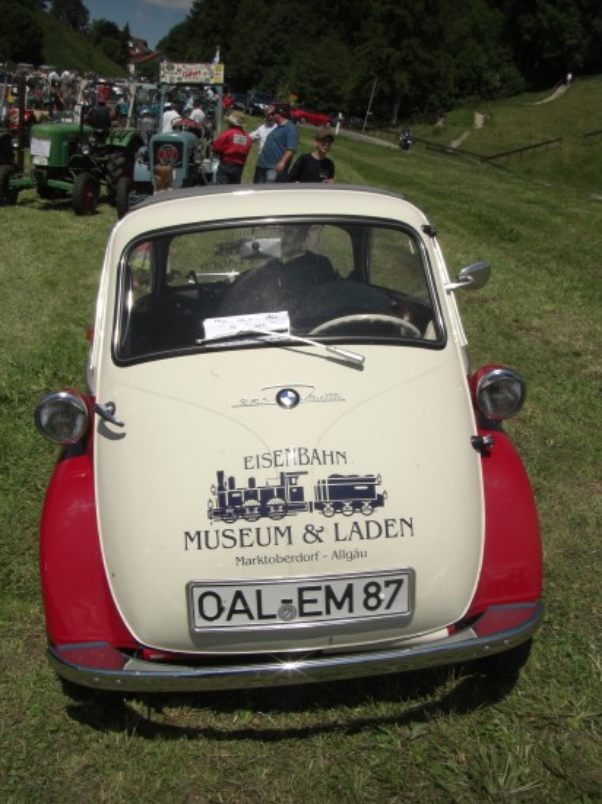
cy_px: 402
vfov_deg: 49.0
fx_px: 882
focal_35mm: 38
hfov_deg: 37.7
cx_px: 301
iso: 64
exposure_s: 1/250
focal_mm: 6.3
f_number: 9.2
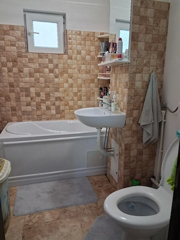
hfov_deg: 51.4
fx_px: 187
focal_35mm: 27
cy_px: 120
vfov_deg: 65.3
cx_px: 90
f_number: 1.8
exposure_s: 1/50
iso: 320
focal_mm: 4
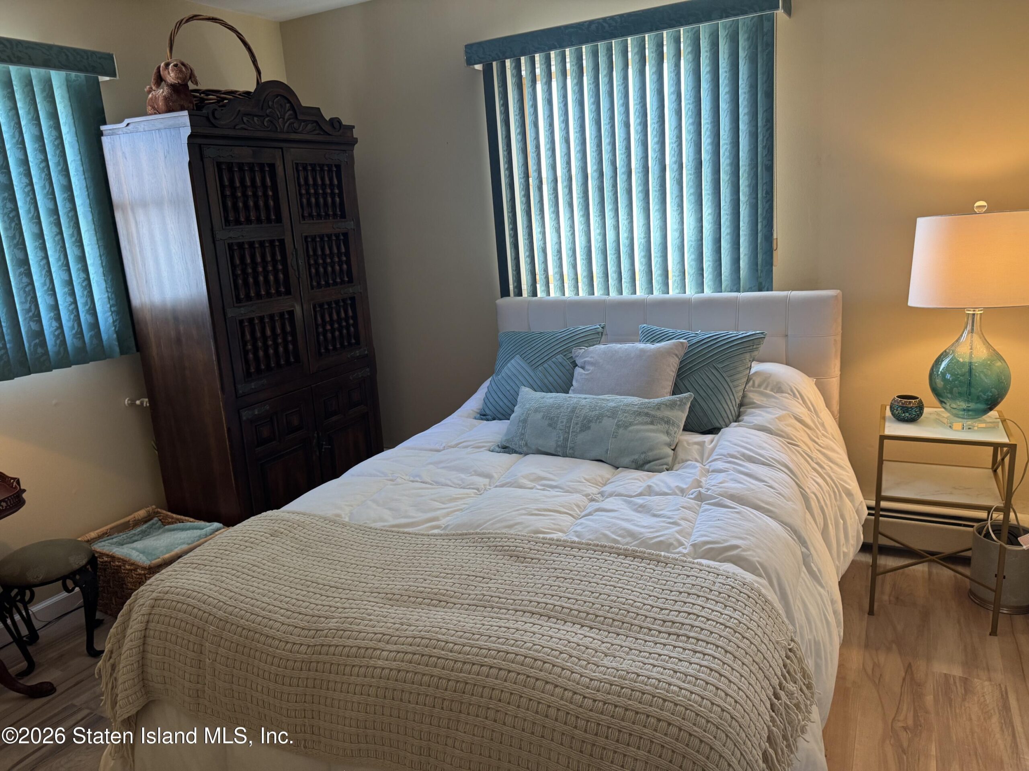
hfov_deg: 71.6
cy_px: 386
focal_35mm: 24
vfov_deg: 56.8
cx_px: 514
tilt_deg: -12.9
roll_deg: +4.1
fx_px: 713
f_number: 1.78
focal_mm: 6.76
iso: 160
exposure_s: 1/60
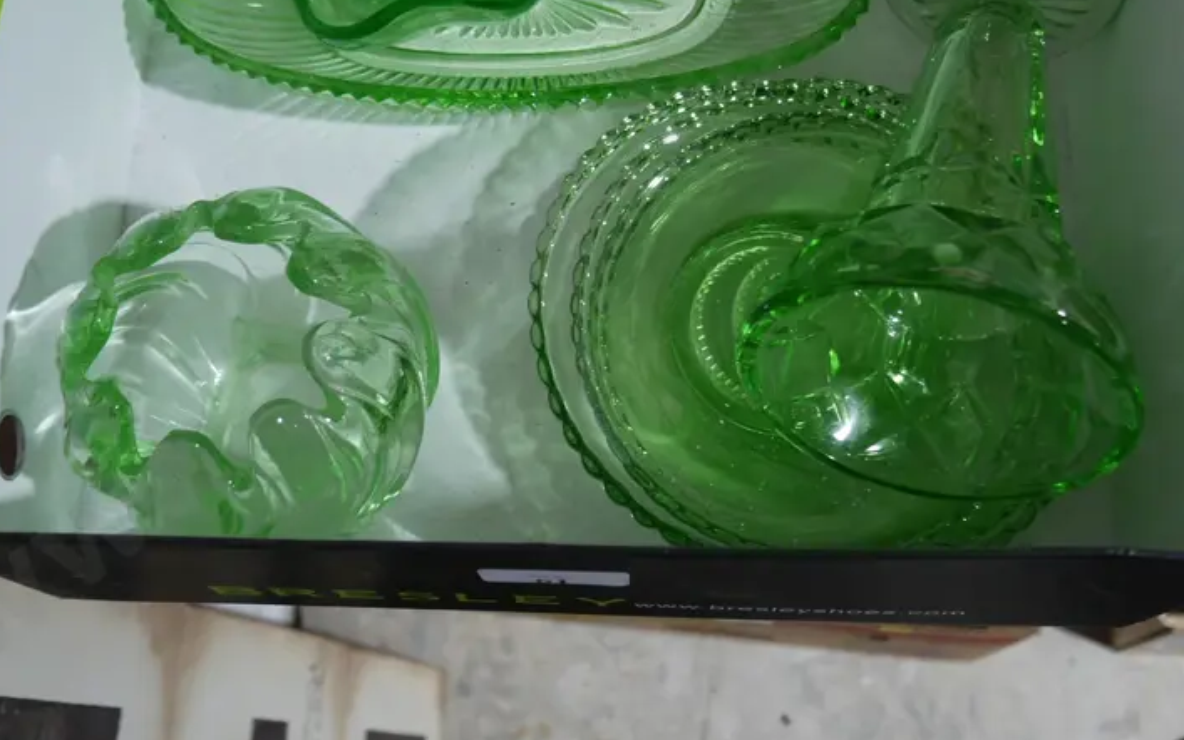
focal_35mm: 43
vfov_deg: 29.5
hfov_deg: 46.2
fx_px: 1388
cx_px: 543
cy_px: 199
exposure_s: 1/60
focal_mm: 14
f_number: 3.5
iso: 800
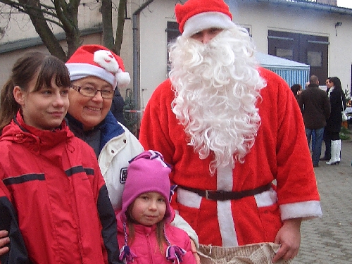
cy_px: 167
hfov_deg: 34.3
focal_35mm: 56
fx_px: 569
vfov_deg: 26.0
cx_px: 158
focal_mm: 5.8
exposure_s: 1/80
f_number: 2.6
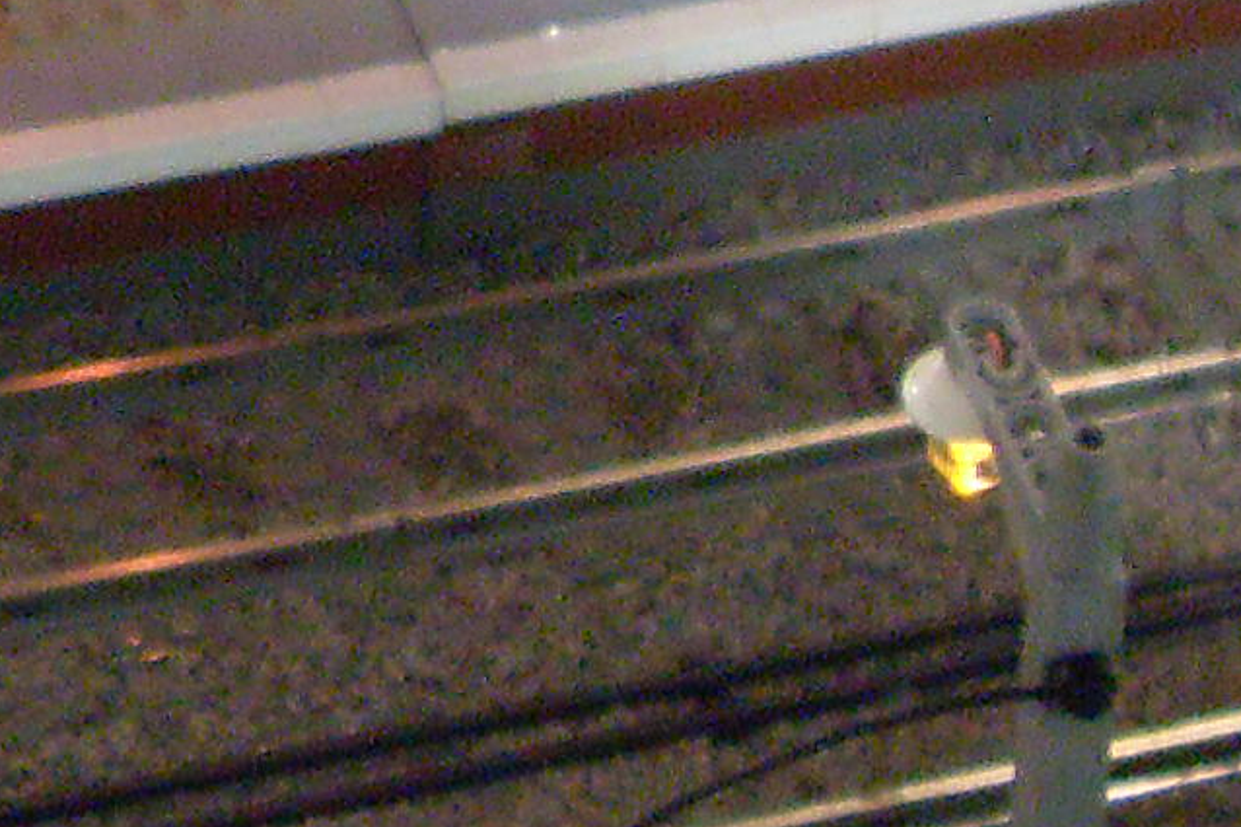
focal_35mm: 197
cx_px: 391
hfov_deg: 10.4
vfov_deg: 6.8
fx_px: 6789
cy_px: -553
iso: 200
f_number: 2.8
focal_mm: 6.3
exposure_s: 1/10
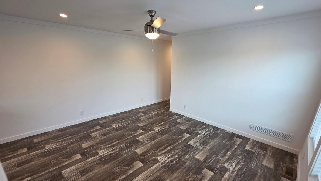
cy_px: 105
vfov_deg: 70.1
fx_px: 128
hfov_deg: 103.0
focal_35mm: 15
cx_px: 165
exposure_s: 1/120
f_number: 1.9
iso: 125
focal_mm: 2.2
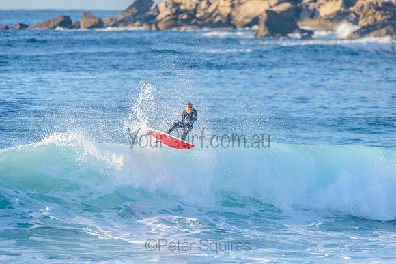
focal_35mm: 500
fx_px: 5501
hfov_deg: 4.1
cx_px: 198
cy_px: 132
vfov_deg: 2.8
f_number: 5.6
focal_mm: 500
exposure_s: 1/2000
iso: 450
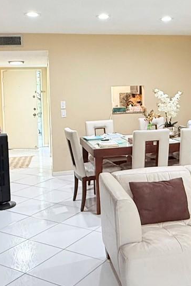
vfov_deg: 44.9
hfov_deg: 30.9
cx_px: 130
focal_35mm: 43
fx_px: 342
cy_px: 98
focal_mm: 2.22
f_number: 2.2
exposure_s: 1/99
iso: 320
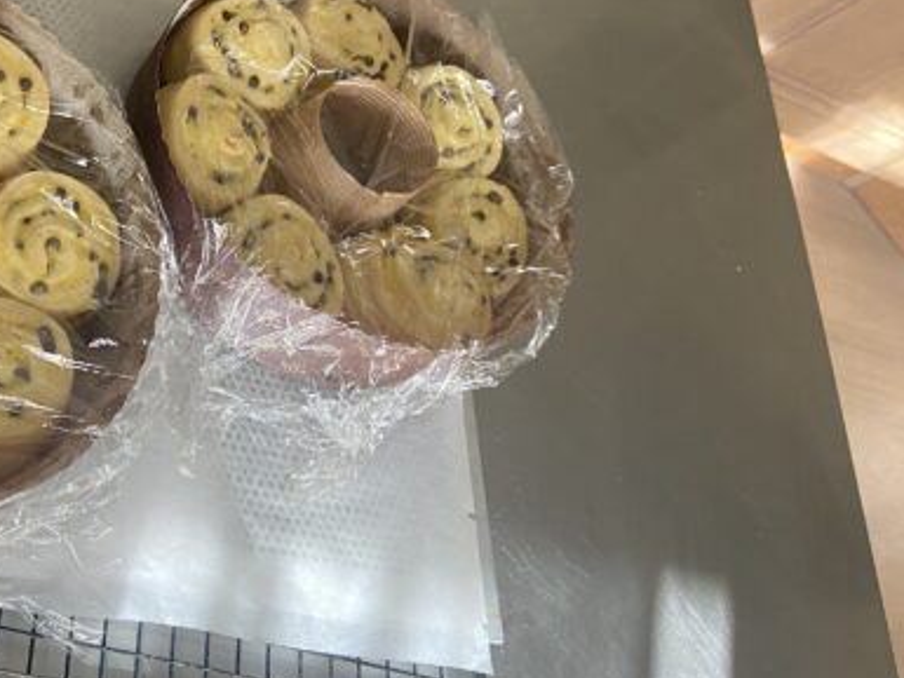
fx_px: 1176
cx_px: 128
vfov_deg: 31.5
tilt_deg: -53.3
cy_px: 150
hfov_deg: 39.6
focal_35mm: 45
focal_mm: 4.25
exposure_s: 1/60
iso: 125
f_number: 1.8
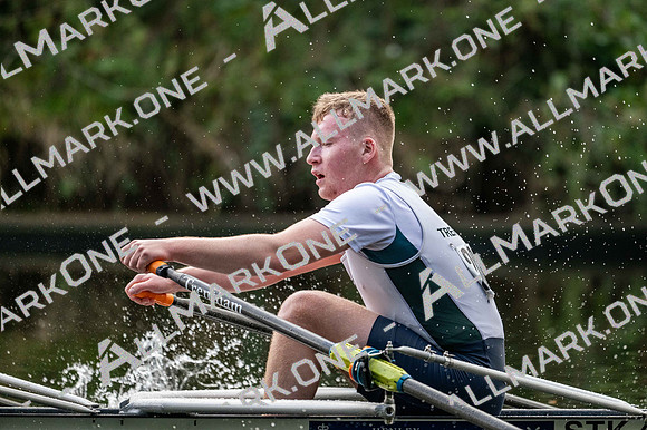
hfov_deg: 5.2
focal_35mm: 400
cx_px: 324
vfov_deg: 3.4
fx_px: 7186
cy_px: 215
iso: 2000
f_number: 4.5
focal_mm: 400
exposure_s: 1/2500
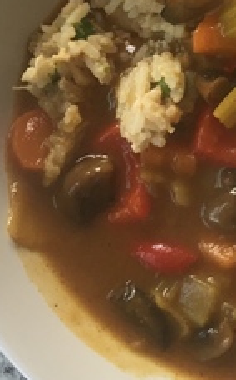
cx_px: 314
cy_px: 58
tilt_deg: -78.8
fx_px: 836
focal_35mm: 81
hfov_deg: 15.3
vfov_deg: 25.0
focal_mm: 4.15
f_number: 2.2
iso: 50
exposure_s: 1/33
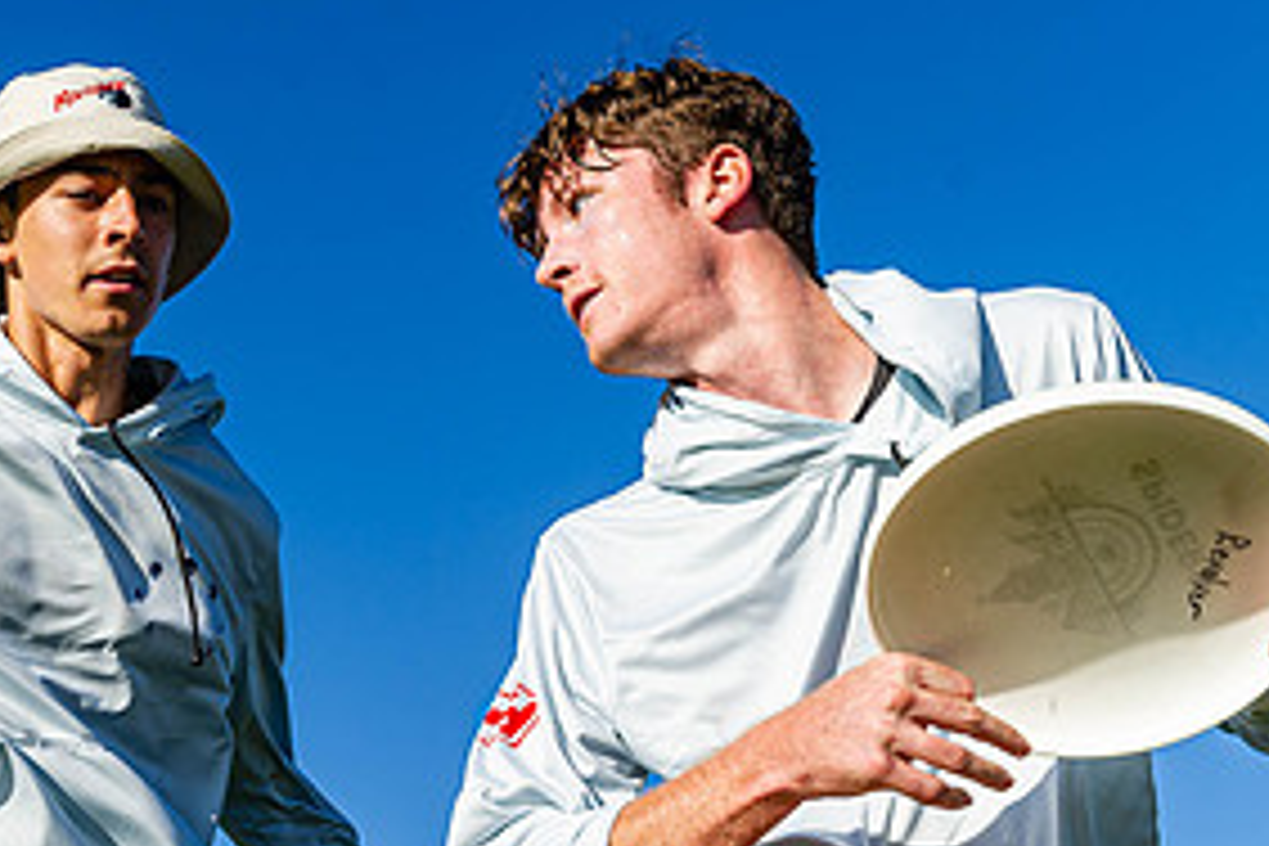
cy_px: 706
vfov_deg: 18.7
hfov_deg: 27.9
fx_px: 2538
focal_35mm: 72
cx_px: 432
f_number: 5.6
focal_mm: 35
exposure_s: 1/1000
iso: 200
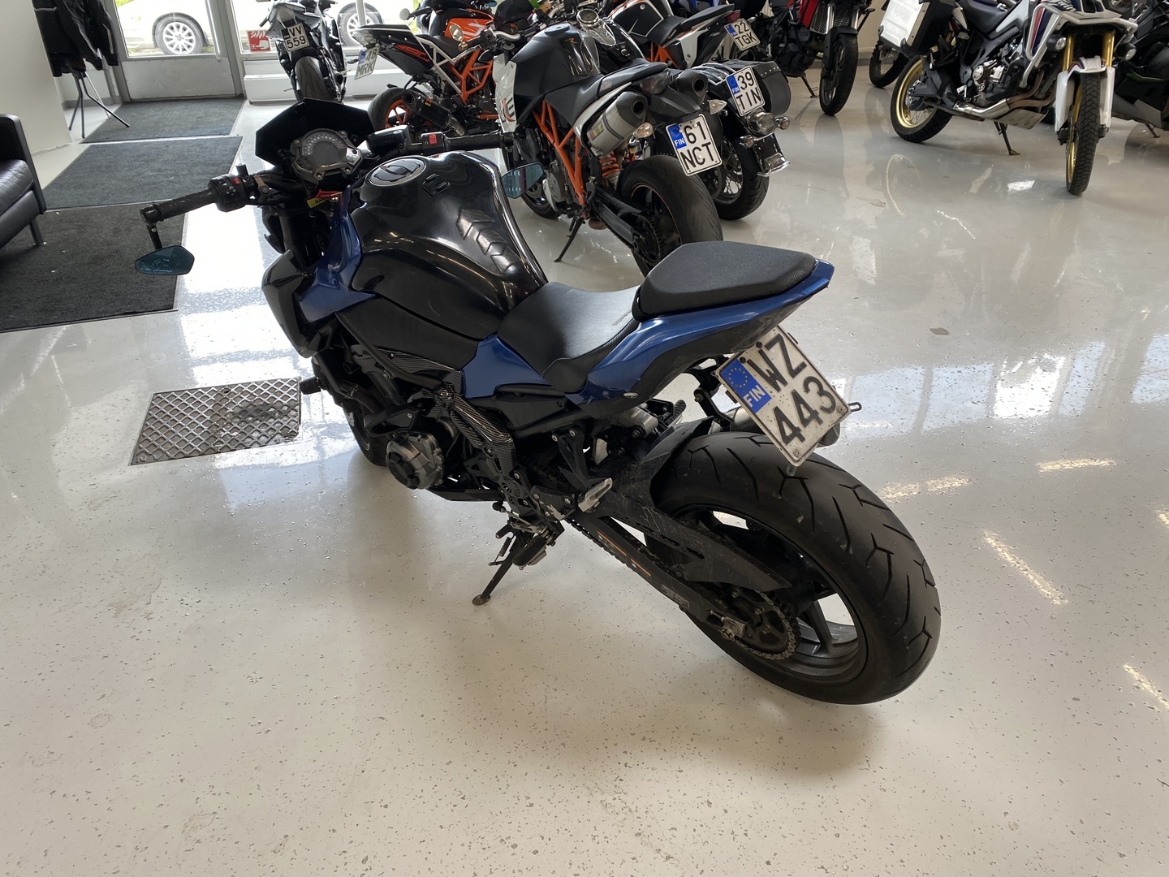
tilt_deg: -28.2
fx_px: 878
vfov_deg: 53.1
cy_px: 438
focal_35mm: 26
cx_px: 584
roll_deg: +0.4
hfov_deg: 67.3
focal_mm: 4.25
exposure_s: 1/100
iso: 64
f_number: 1.8
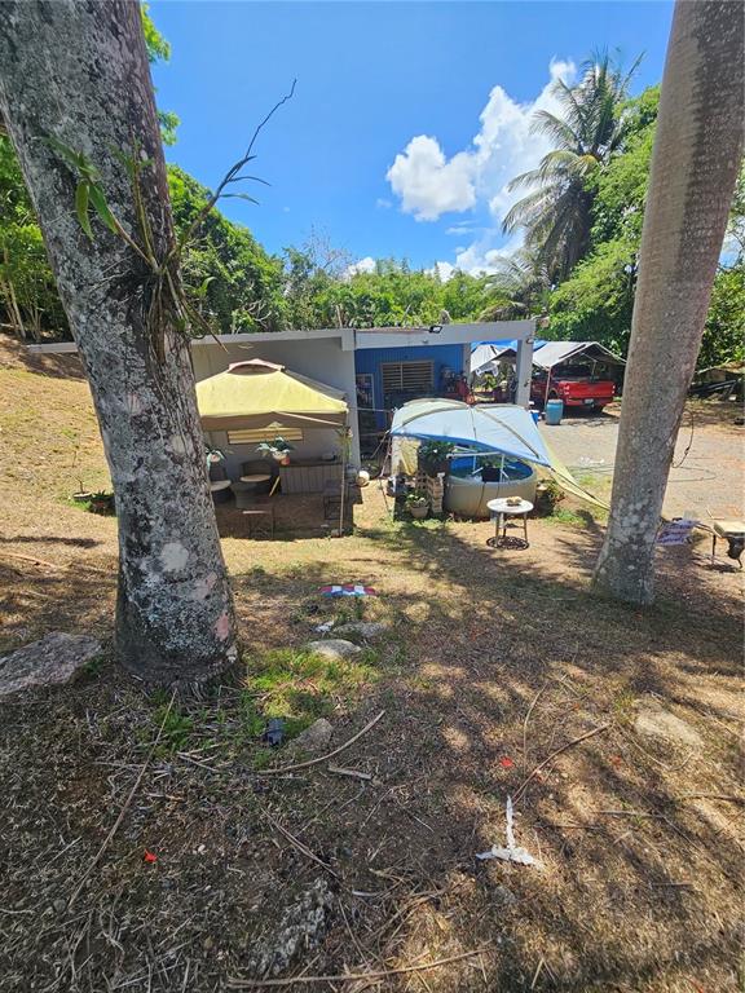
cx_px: 372
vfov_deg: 106.2
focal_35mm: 13
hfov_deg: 89.9
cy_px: 496
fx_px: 373
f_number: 2.2
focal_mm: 2.2
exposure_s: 1/1000
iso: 50
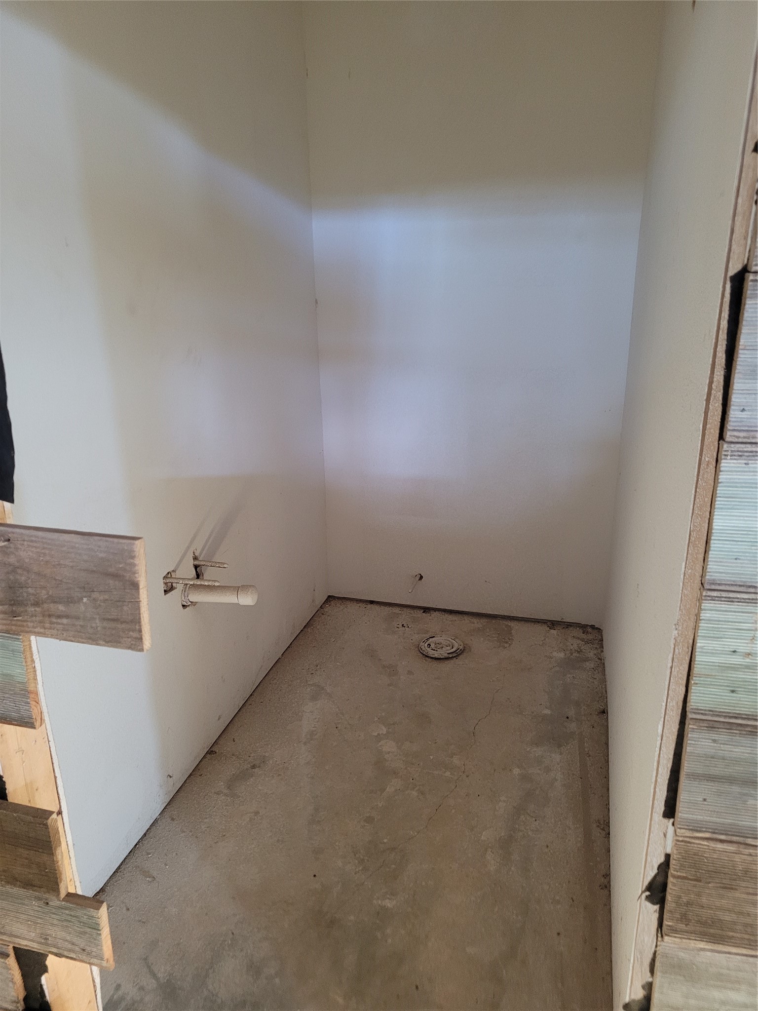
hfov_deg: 53.1
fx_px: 759
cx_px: 379
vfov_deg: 67.3
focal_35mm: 26
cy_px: 506
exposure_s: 1/24
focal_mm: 5.4
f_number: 1.8
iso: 640
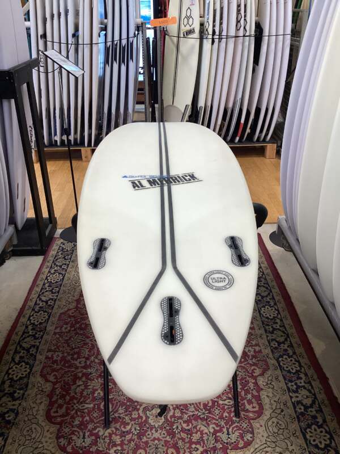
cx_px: 170
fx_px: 406
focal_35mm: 31
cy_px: 227
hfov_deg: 45.4
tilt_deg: -27.5
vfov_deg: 58.4
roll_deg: -1.3
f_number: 2.4
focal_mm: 3.3
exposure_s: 1/120
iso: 100
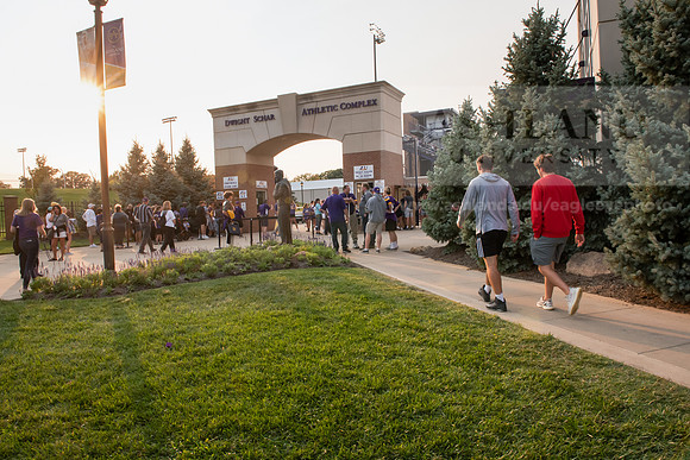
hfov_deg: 73.7
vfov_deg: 53.2
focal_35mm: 24
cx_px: 345
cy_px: 230
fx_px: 460
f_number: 20
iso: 800
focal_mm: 24
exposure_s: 1/100
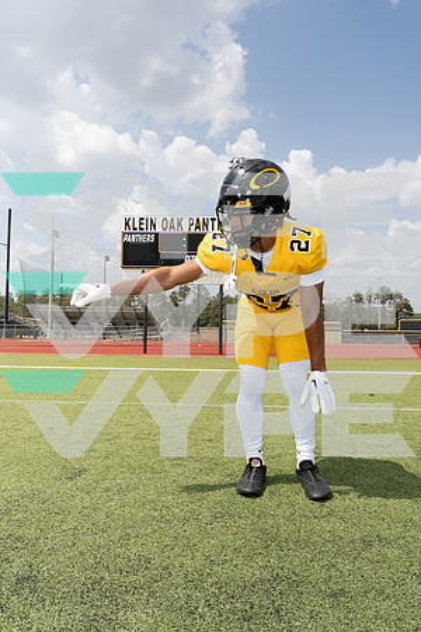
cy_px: 316
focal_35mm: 28
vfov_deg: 65.5
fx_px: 491
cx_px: 210
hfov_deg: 46.4
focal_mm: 28
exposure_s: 1/250
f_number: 11
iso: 160
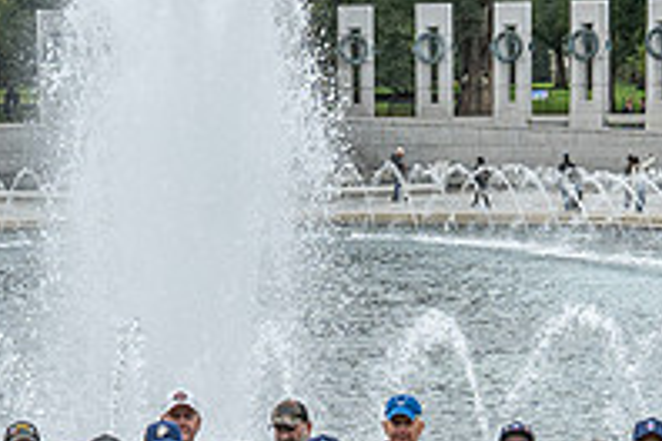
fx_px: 2703
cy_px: 587
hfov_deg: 14.0
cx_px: 362
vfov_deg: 9.2
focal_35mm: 147
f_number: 10
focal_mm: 30.5
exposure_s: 1/400
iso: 640
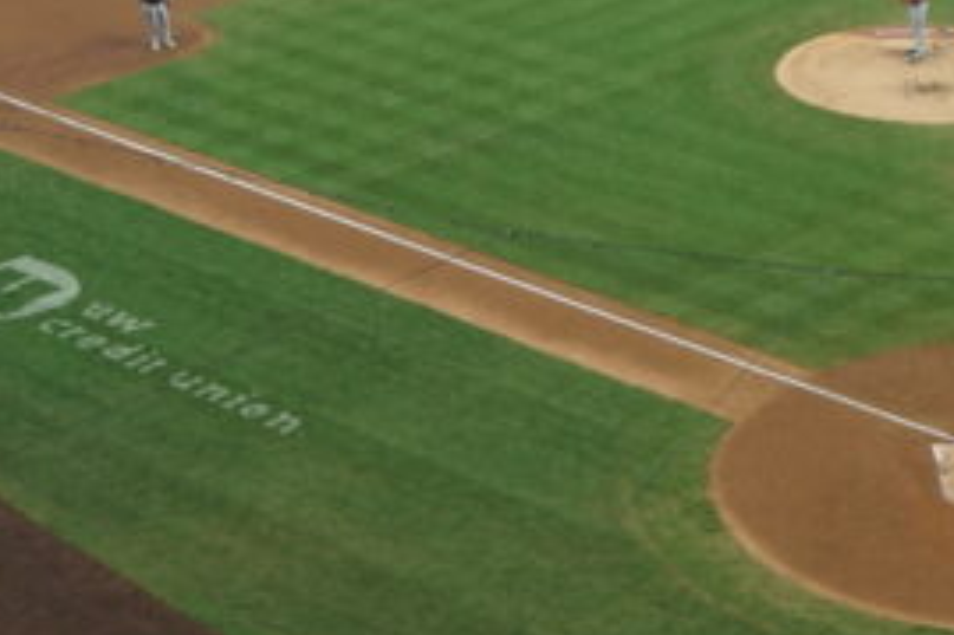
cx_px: 880
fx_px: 3644
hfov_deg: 14.7
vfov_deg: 9.9
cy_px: 9
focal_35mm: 138
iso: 400
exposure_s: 1/160
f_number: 4.5
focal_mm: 29
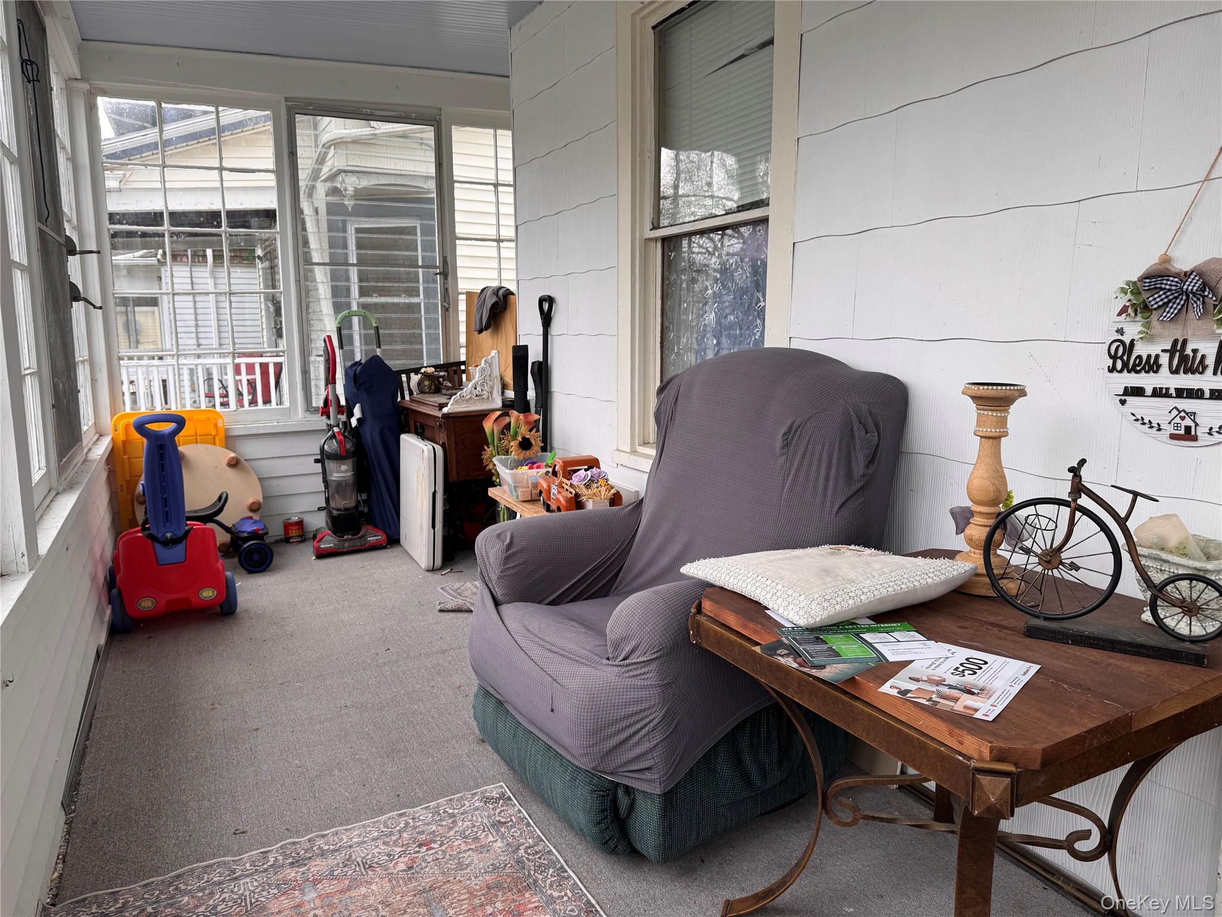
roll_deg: -0.3
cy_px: 458
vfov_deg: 56.8
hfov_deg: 71.6
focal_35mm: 24
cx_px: 611
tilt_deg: -9.7
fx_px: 847
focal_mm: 6.76
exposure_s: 1/128
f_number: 1.78
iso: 50
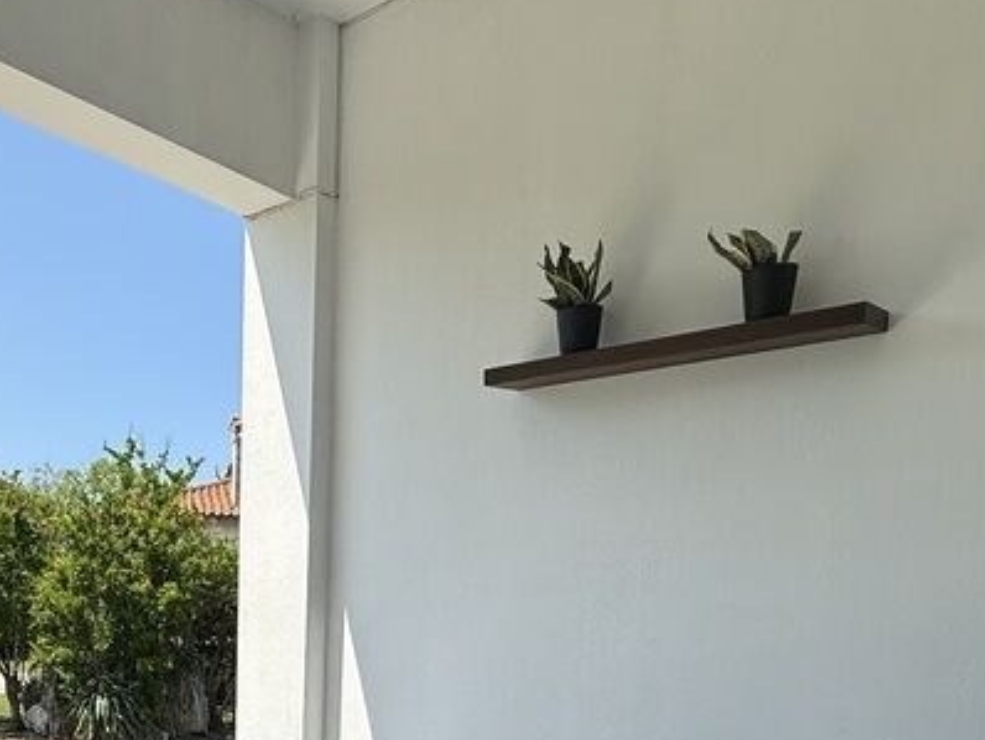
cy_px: 757
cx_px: 220
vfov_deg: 35.5
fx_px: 1025
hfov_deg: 48.9
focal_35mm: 36
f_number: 2.2
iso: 50
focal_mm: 2.22
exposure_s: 1/1572
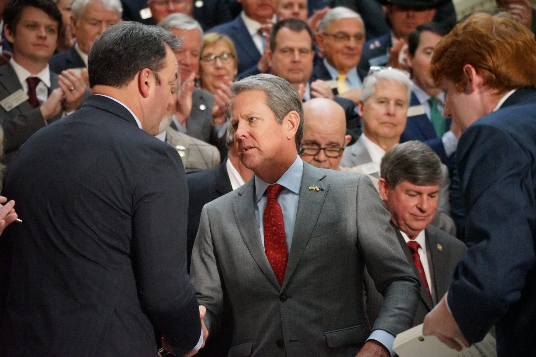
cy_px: 178
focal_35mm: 131
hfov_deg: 15.6
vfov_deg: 10.5
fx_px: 1950
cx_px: 268
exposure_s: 1/400
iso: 12800
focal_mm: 131
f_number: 5
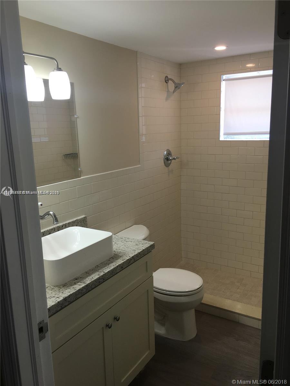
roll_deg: +2.1
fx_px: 324
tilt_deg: -11.9
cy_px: 193
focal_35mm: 29
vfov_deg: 61.7
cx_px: 145
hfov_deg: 48.2
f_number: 2.2
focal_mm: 4.15
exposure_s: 1/60
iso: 25
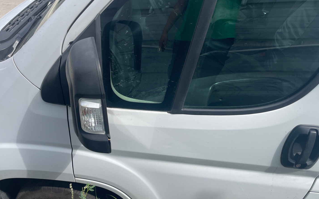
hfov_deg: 55.2
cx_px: 140
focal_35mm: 35
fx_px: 304
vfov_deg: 36.3
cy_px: 99
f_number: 1.6
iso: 32
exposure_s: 1/1916
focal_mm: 4.2
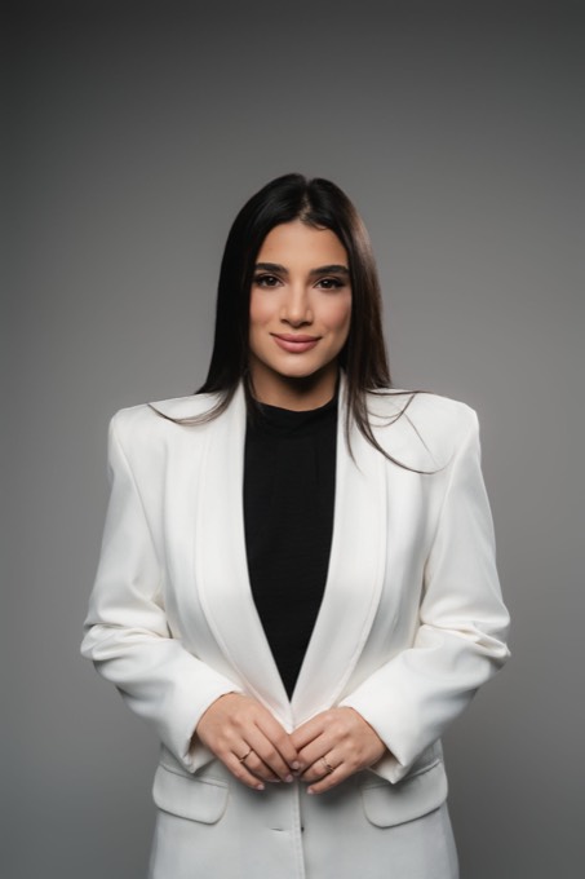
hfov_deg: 27.0
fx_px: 1219
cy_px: 440
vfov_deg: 39.6
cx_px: 292
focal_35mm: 50
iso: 250
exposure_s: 1/160
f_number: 9
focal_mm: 50
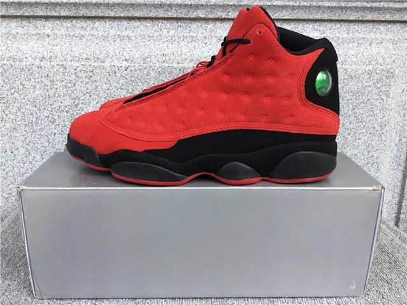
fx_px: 364
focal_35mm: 31
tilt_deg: -16.3
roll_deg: +0.3
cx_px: 204
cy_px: 152
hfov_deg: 58.4
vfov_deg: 45.4
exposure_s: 1/179
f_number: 2.4
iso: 25
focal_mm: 3.3
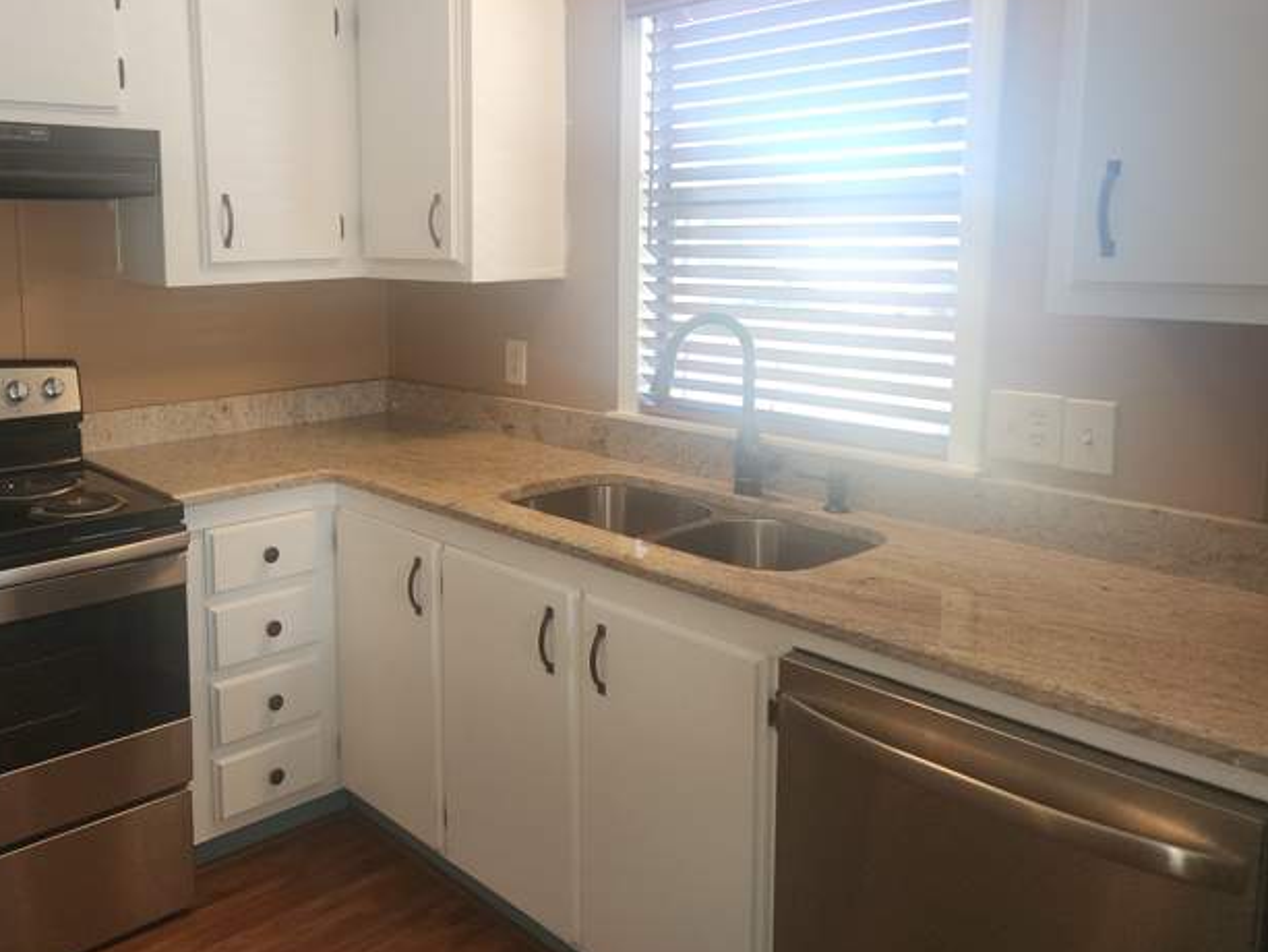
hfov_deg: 58.9
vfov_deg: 46.7
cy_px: 404
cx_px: 445
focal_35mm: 30
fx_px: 1099
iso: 50
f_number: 1.8
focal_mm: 5.4
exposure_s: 1/60
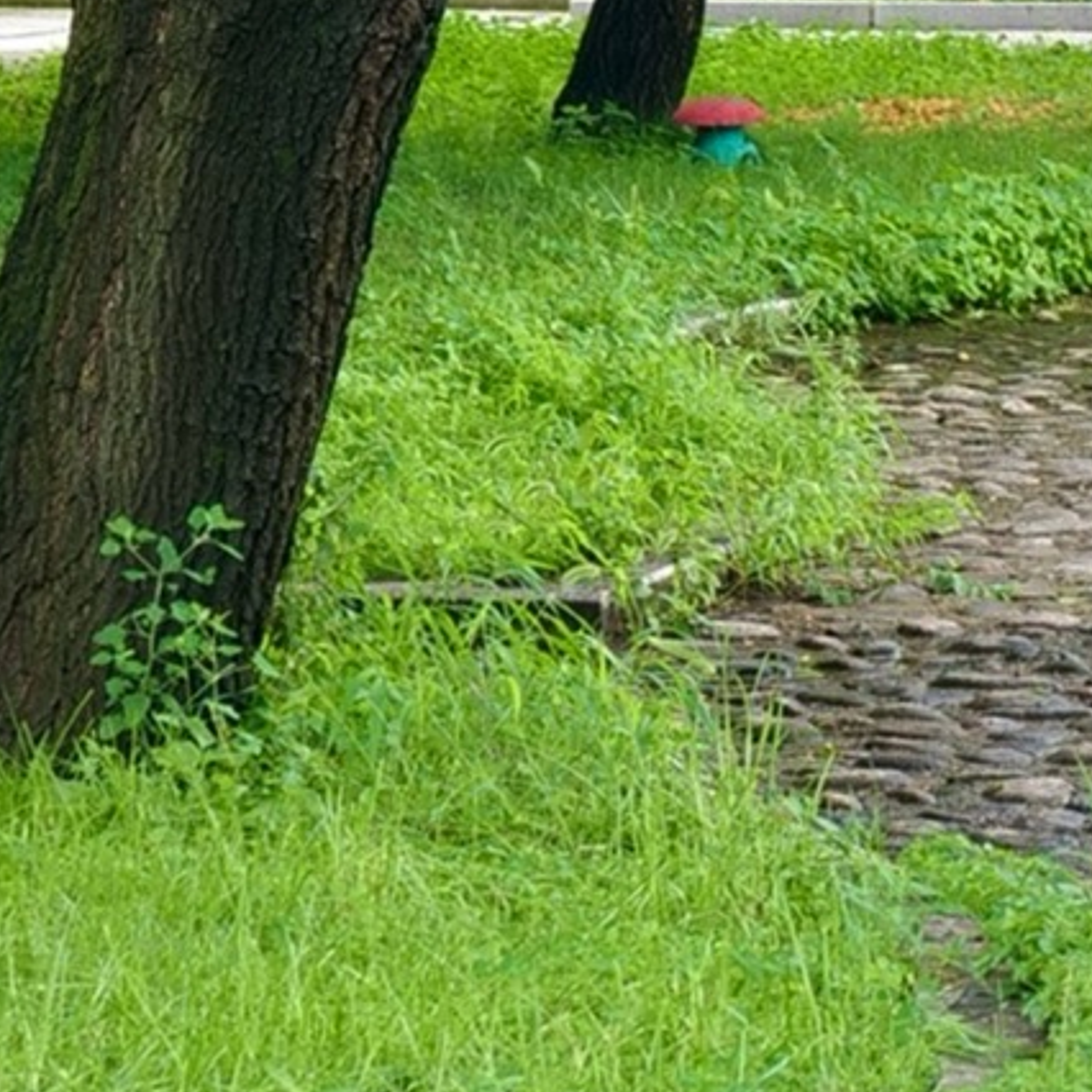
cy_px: -564
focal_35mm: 196
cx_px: 1564
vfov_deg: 8.7
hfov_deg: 8.7
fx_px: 6995
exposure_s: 1/10
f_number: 5.6
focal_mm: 48
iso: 100
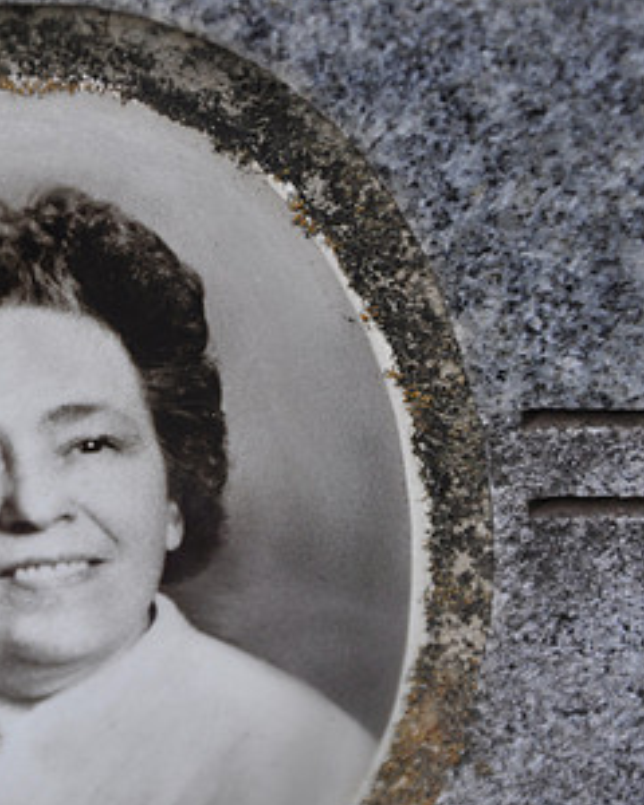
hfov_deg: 8.1
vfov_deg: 10.2
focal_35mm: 190
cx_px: 62
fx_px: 4527
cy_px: 498
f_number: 5.6
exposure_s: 1/125
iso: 360
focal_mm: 70
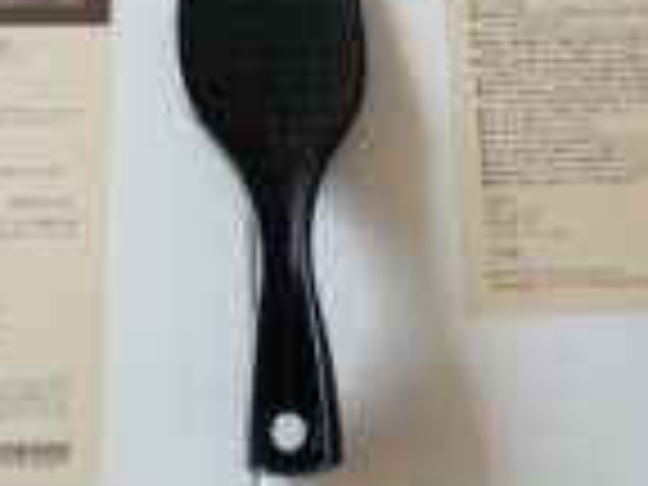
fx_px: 1572
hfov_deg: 23.3
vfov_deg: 17.5
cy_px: 122
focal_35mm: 84
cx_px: 277
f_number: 2.8
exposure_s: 1/30
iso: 160
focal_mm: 4.4
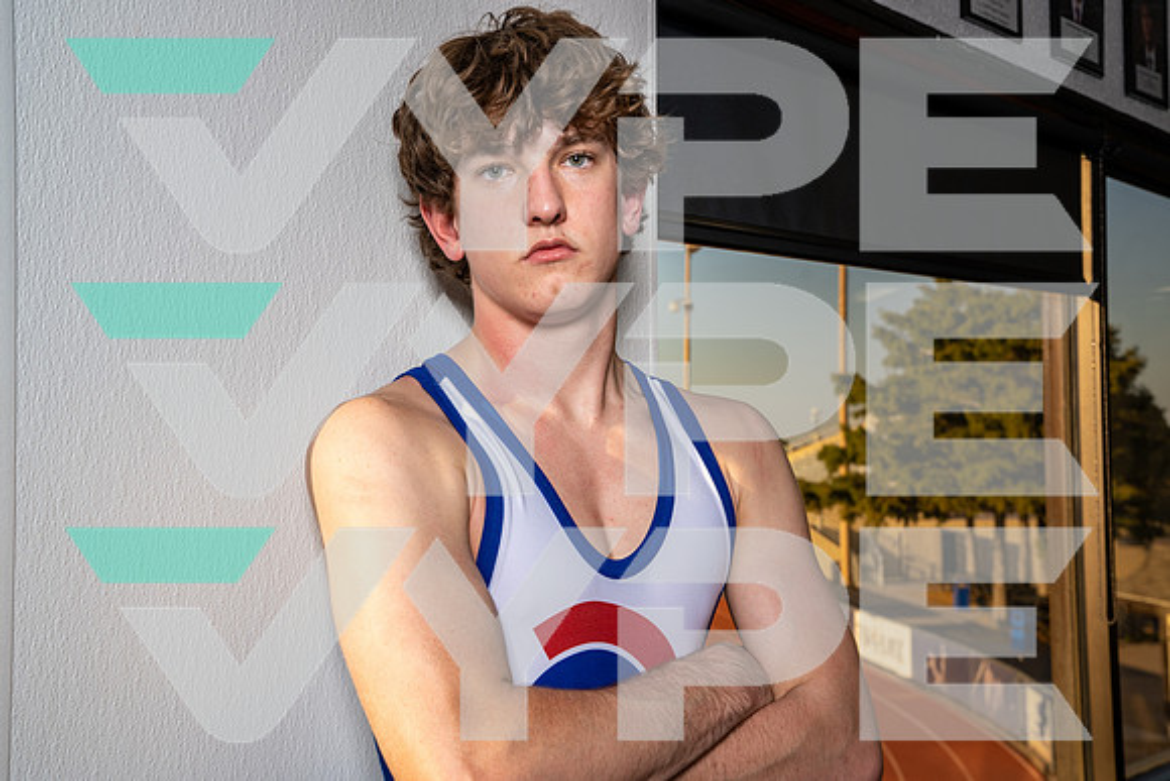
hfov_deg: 42.7
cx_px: 585
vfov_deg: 29.3
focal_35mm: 46
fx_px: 1495
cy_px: 390
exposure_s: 1/250
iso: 200
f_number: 8
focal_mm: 46
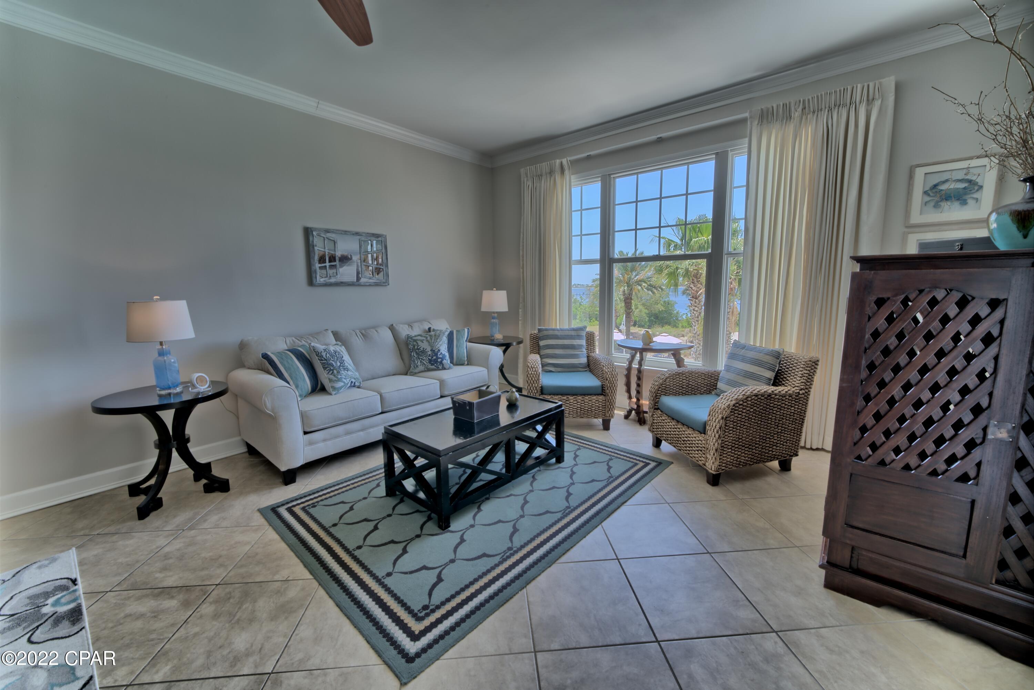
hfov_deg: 104.2
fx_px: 402
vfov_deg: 81.3
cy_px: 345
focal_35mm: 14
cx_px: 517
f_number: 19
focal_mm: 14
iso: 200
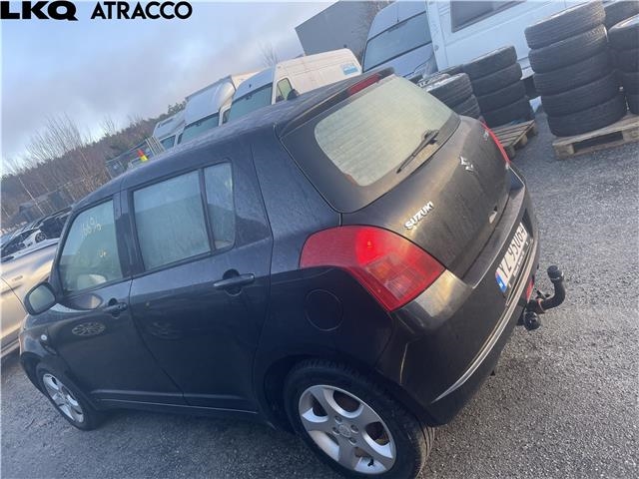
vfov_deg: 53.1
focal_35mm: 26
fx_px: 480
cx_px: 320
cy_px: 240
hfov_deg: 67.3
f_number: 1.6
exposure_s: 1/186
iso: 32
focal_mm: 4.2
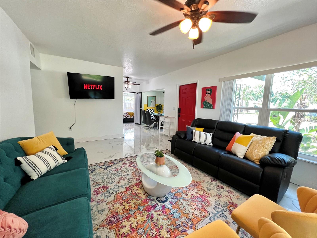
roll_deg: -1.4
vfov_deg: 89.9
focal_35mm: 13
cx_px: 158
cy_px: 119
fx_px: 119
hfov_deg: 106.2
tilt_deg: -5.8
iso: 200
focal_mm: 1.57
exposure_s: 1/120
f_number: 1.8
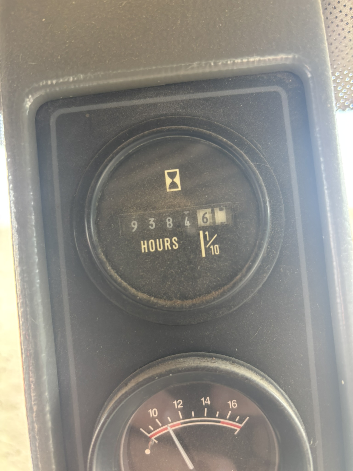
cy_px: 236
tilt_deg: -6.9
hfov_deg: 53.1
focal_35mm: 26
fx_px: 354
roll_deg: -1.7
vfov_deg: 67.3
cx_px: 176
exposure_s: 1/121
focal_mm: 5.96
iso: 80
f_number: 1.6
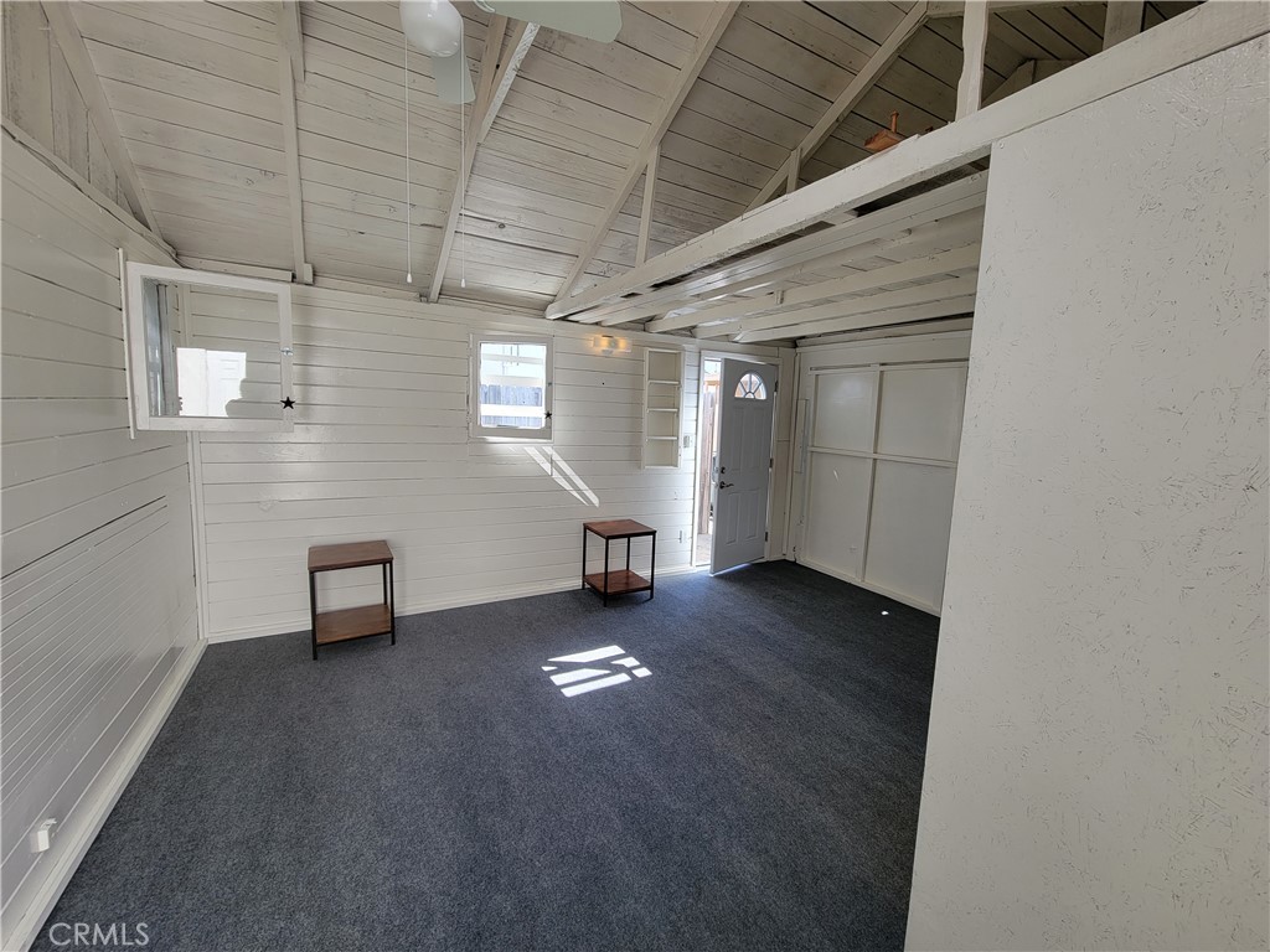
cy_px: 476
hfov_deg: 106.2
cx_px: 635
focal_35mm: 13
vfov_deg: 89.9
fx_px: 477
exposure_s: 1/120
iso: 64
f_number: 2.2
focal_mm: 2.2
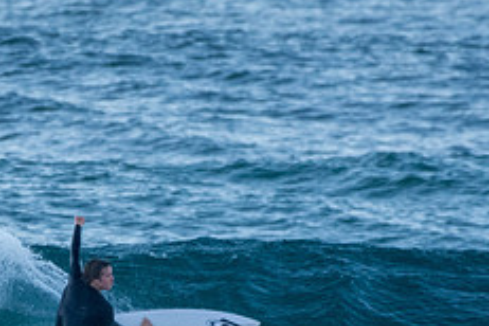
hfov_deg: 1.1
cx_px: 174
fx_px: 25616
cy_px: 361
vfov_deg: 0.7
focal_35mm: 1886
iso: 1600
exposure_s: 1/1600
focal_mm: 500
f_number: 5.6
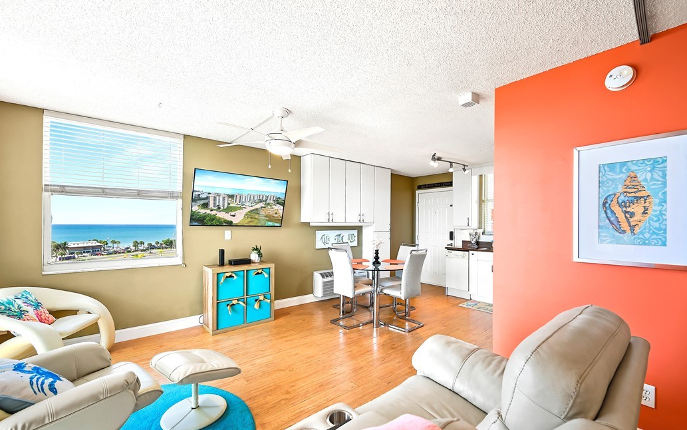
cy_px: 223
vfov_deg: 74.8
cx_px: 357
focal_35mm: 15
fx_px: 281
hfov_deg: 101.4
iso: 100
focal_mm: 14
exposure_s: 1/2
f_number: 8
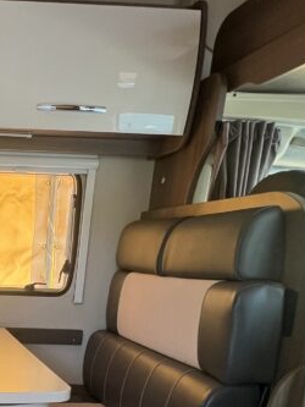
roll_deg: -0.8
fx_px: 470
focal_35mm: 40
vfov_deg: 42.8
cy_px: 368
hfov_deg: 29.7
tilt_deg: -14.0
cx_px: -81
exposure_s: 1/99
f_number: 1.8
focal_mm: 1.57
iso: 160
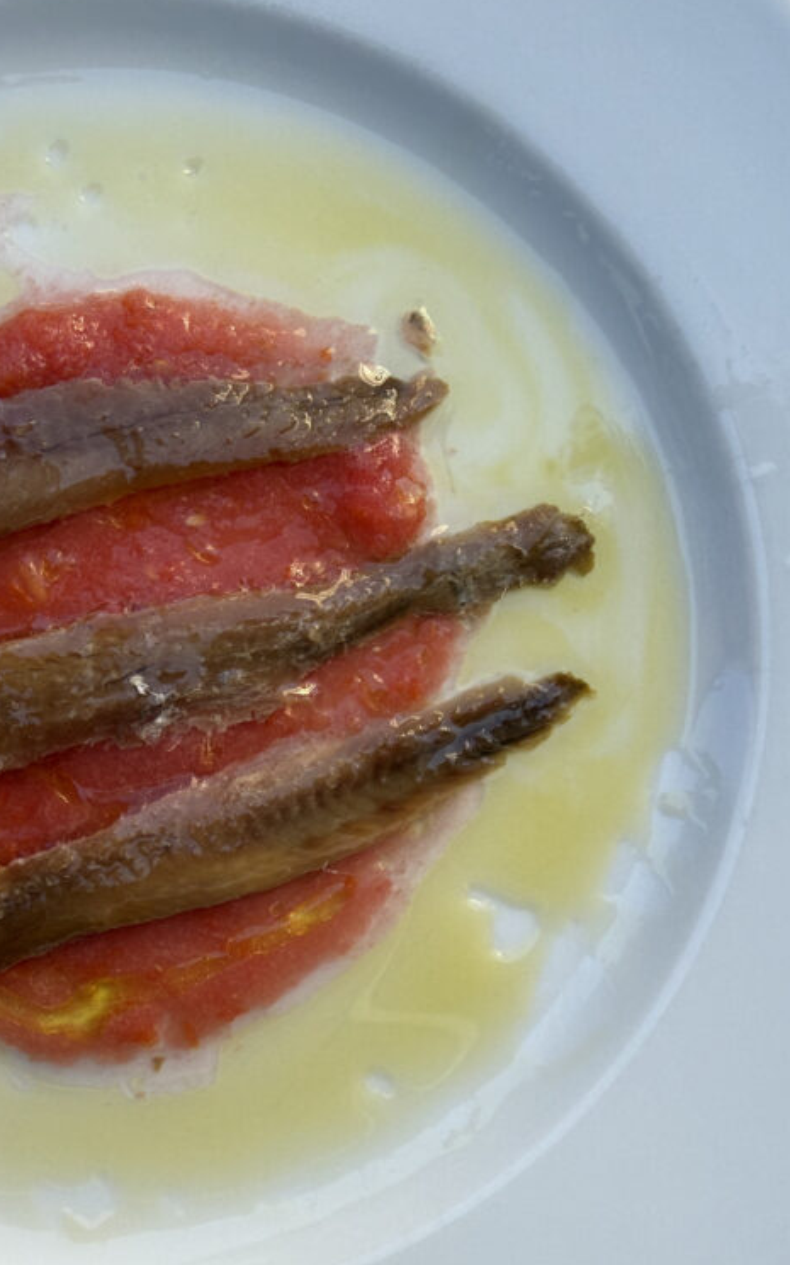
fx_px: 1206
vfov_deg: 55.3
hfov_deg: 34.4
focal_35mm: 35
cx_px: 87
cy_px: 643
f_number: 2.2
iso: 40
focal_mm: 2.22
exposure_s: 1/191
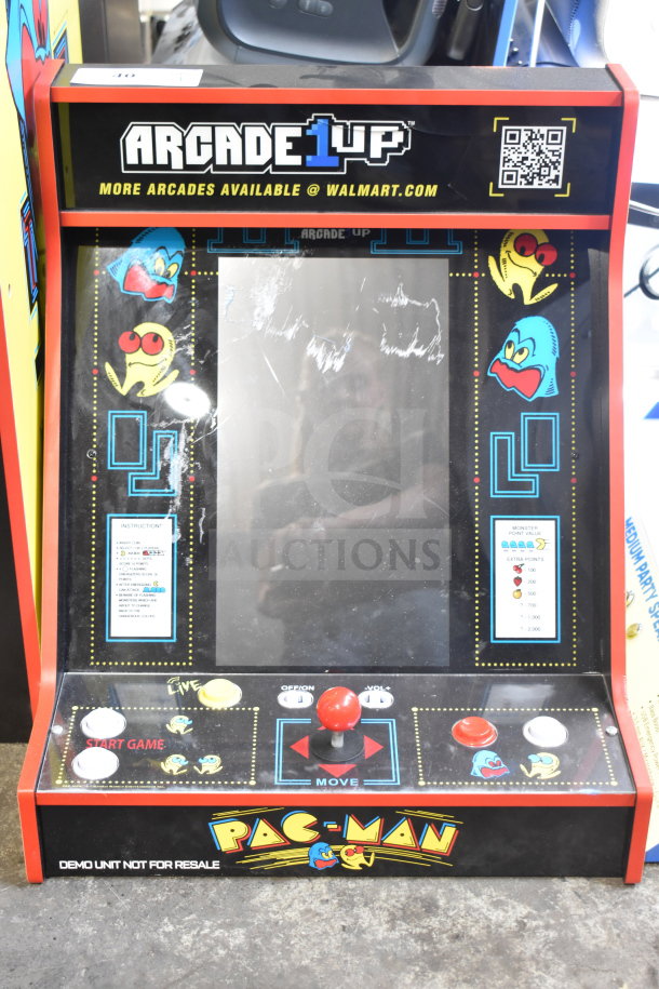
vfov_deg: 36.9
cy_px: 494
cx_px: 330
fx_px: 1483
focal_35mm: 54
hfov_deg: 25.1
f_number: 4.8
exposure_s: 1/60
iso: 1100
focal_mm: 36
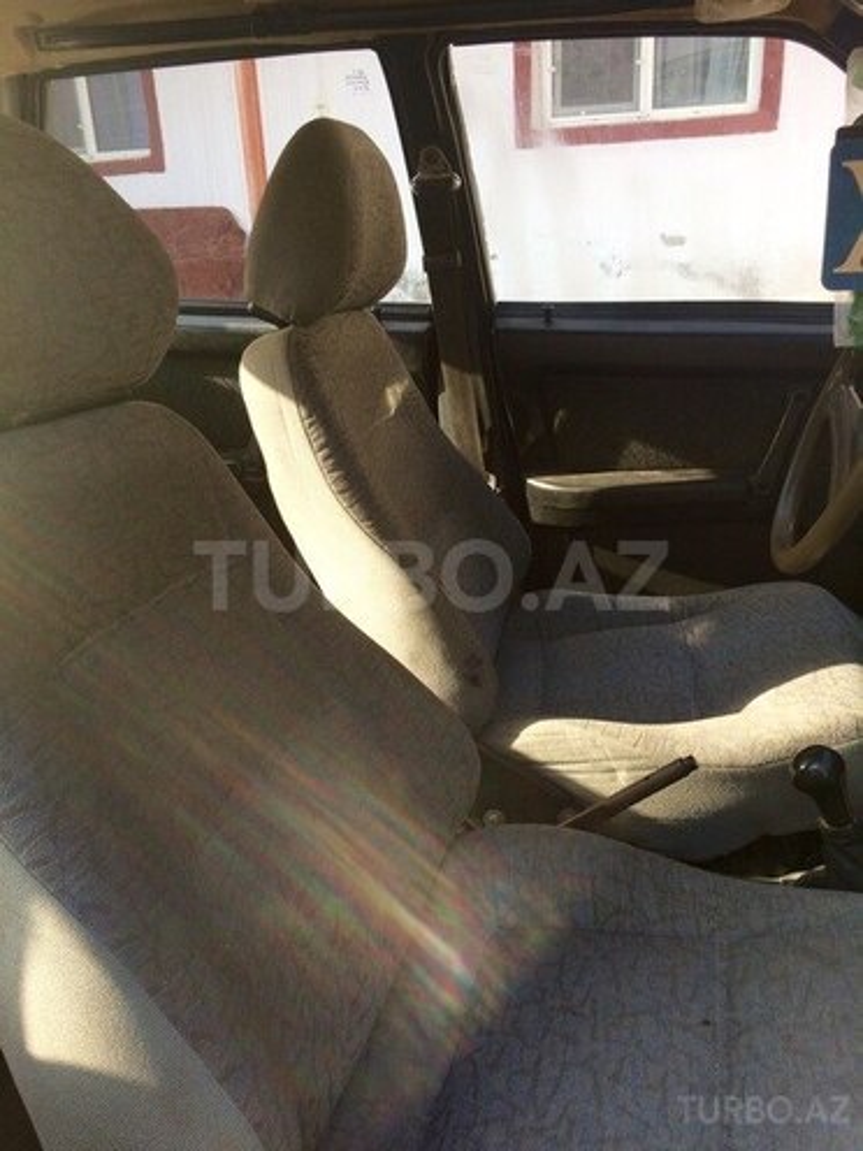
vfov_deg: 61.7
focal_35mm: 29
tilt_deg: -21.2
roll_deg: +2.5
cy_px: 576
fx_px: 964
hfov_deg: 48.2
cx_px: 432
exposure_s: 1/182
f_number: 2.2
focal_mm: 4.15
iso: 32
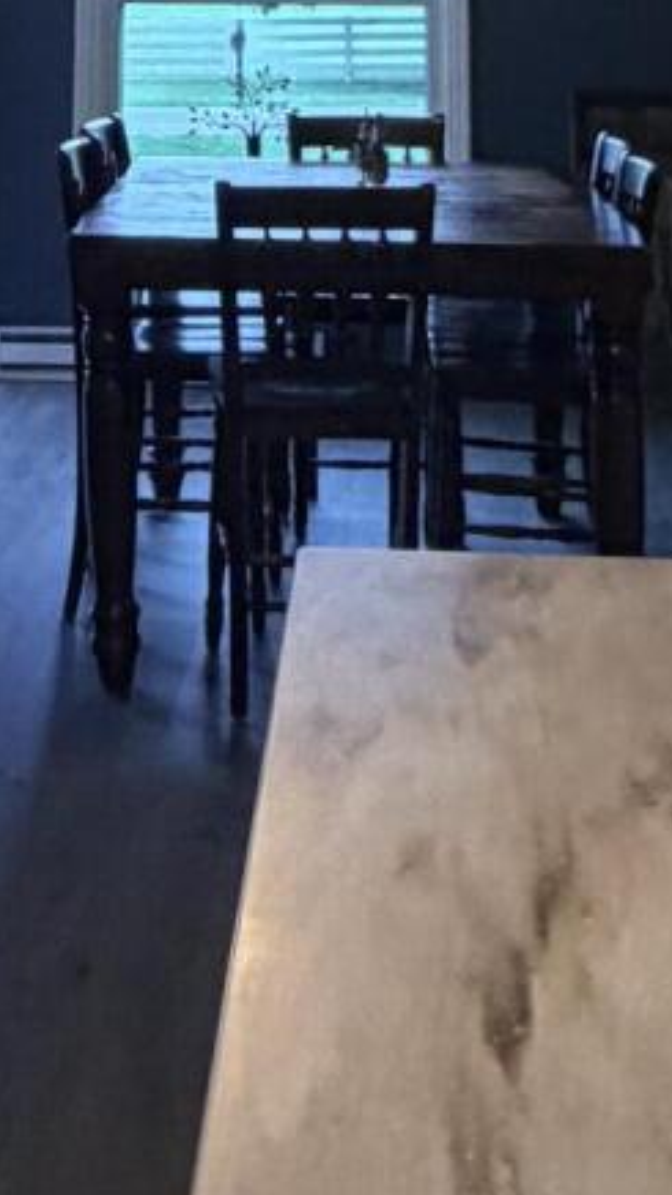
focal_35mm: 70
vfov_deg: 25.5
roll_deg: -0.8
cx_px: 159
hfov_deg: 17.1
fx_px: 2219
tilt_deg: +10.4
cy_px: -397
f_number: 2.2
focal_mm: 2.22
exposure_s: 1/120
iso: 200
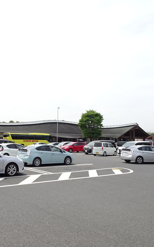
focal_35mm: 34
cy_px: 124
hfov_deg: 36.4
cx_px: 39
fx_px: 228
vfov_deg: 56.7
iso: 80
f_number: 3.5
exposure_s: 1/800
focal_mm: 4.1
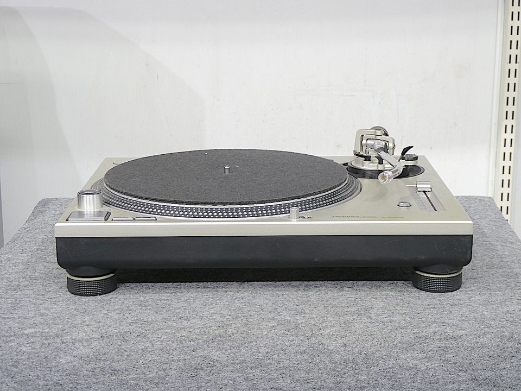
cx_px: 260
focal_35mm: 65
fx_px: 978
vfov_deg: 22.6
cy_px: 196
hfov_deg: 29.8
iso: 200
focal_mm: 11.7
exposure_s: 1/10
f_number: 4.4
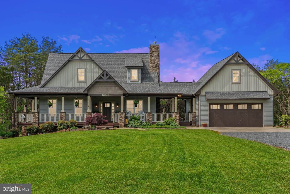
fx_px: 274
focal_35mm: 34
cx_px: 145
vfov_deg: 38.9
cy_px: 97
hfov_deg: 55.8
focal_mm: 34
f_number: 11
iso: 500
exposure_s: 1/400
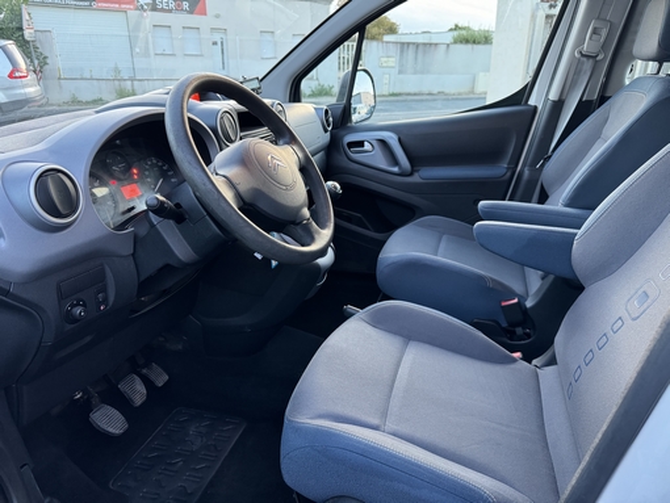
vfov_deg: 56.9
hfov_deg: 71.6
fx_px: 465
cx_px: 335
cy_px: 252
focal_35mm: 24
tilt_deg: -21.8
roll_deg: -0.5
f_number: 1.78
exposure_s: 1/60
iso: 320
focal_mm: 6.76
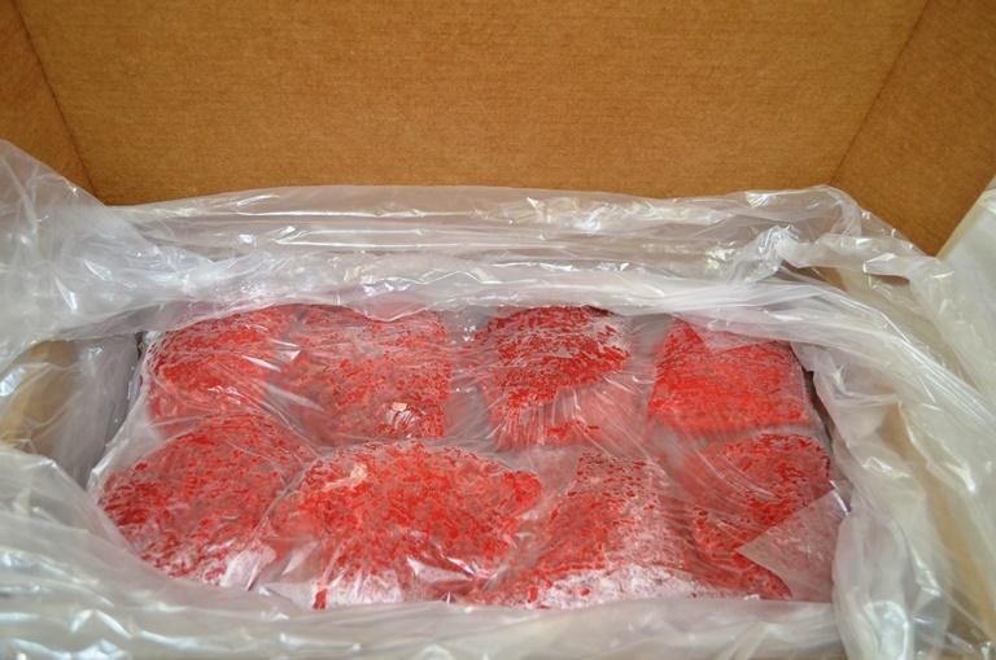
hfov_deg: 53.2
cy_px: 330
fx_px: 994
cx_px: 498
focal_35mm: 36
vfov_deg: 36.7
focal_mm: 24
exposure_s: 1/60
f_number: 4
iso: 800
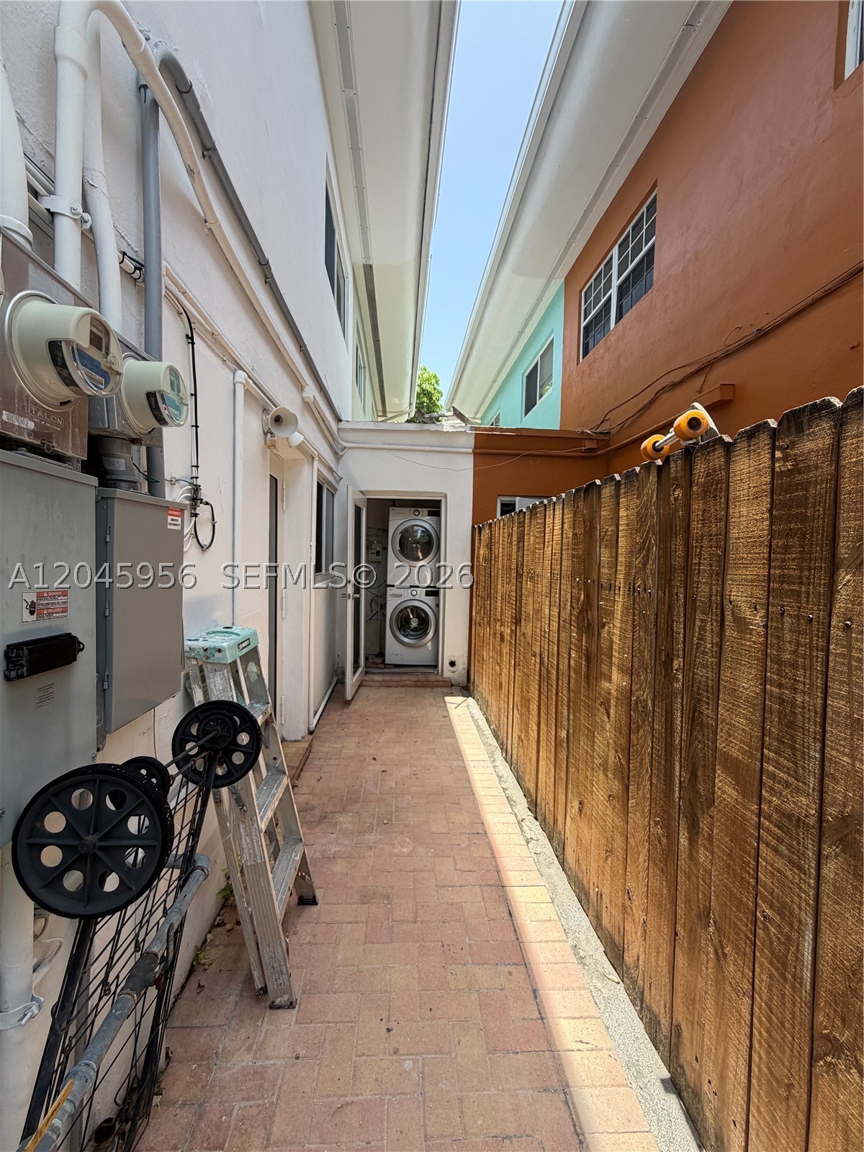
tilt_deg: -4.1
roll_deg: -0.9
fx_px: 466
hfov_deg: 85.7
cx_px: 432
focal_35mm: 14
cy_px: 576
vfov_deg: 102.1
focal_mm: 2.22
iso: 64
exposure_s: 1/486
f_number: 2.2
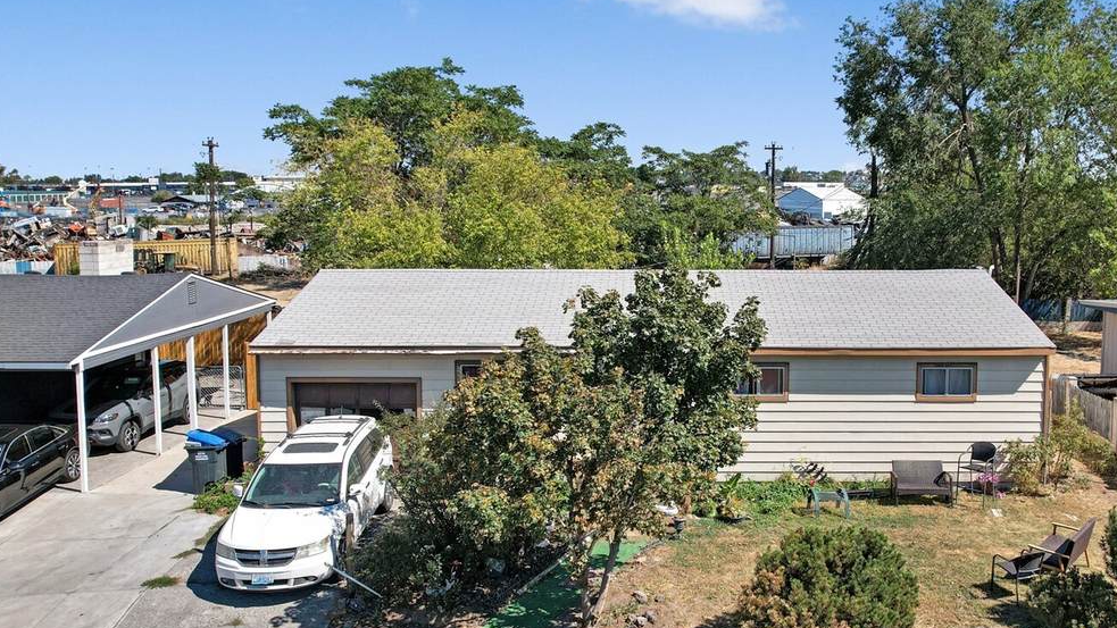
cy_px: 420
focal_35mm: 30
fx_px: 889
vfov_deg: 38.5
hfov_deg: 63.8
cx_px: 665
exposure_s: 1/1600
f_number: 2.8
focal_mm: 8.38
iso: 100
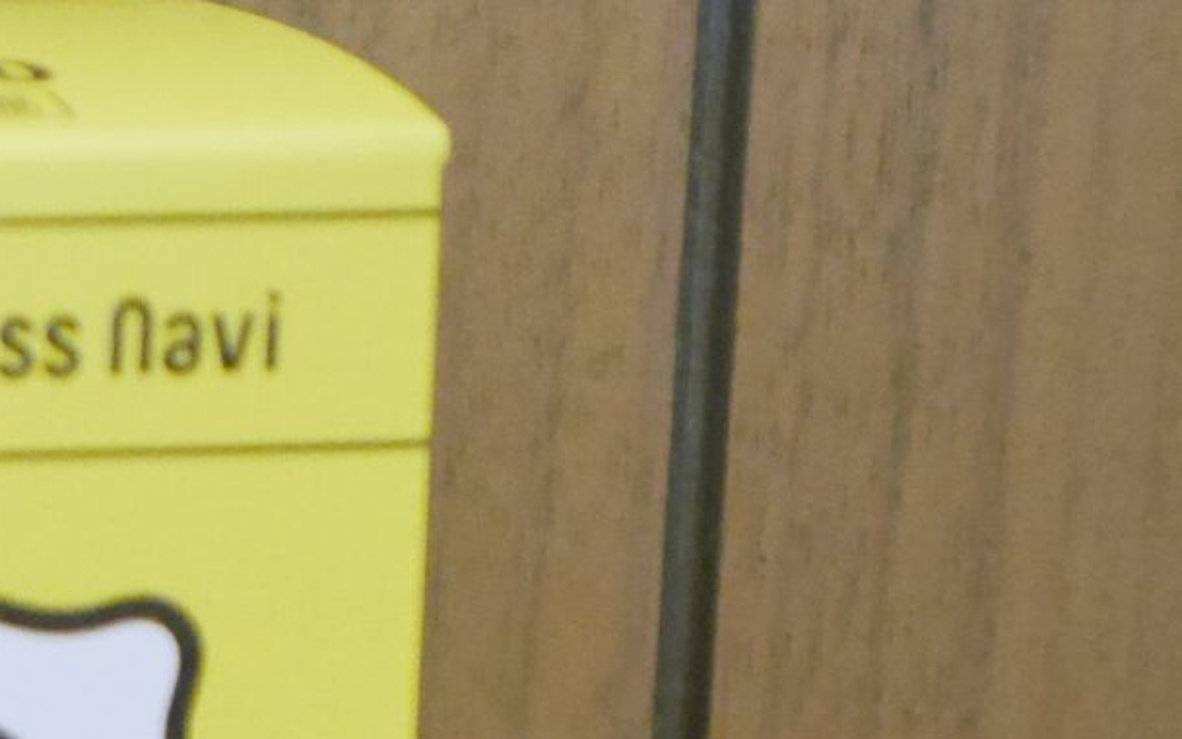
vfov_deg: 4.2
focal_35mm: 312
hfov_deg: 6.5
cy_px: 855
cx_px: -1252
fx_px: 10053
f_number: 2.8
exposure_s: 1/80
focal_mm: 35
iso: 2500
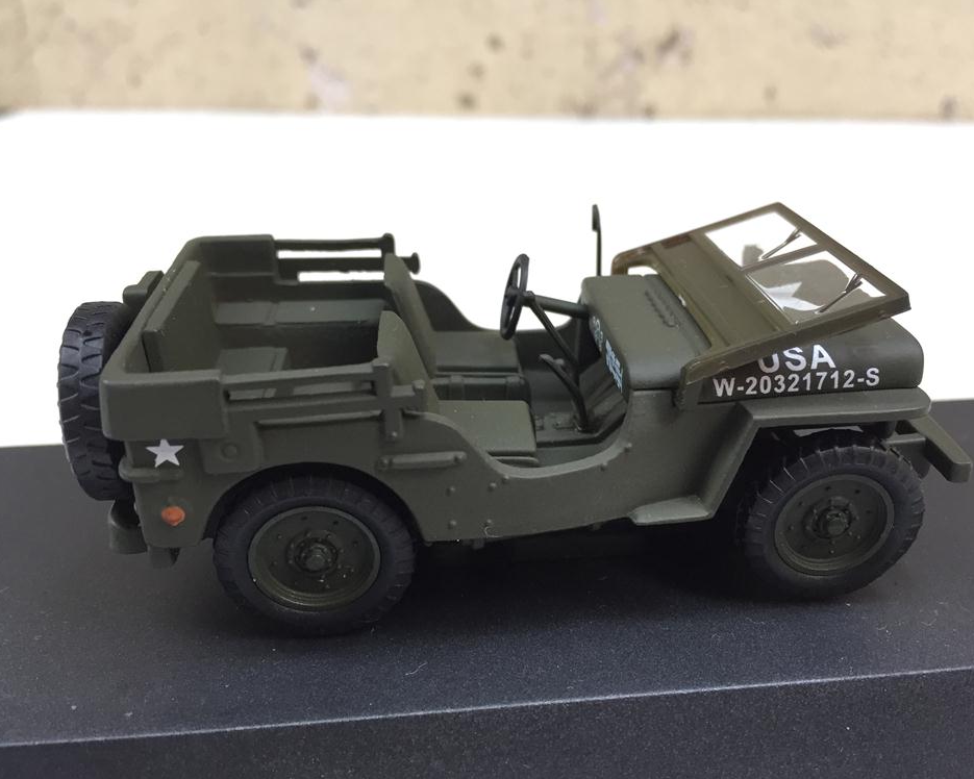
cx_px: 528
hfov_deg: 57.1
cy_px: 397
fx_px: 894
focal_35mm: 31
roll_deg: -0.4
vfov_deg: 47.1
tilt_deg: -26.9
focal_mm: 4.15
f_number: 2.2
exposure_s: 1/33
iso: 50
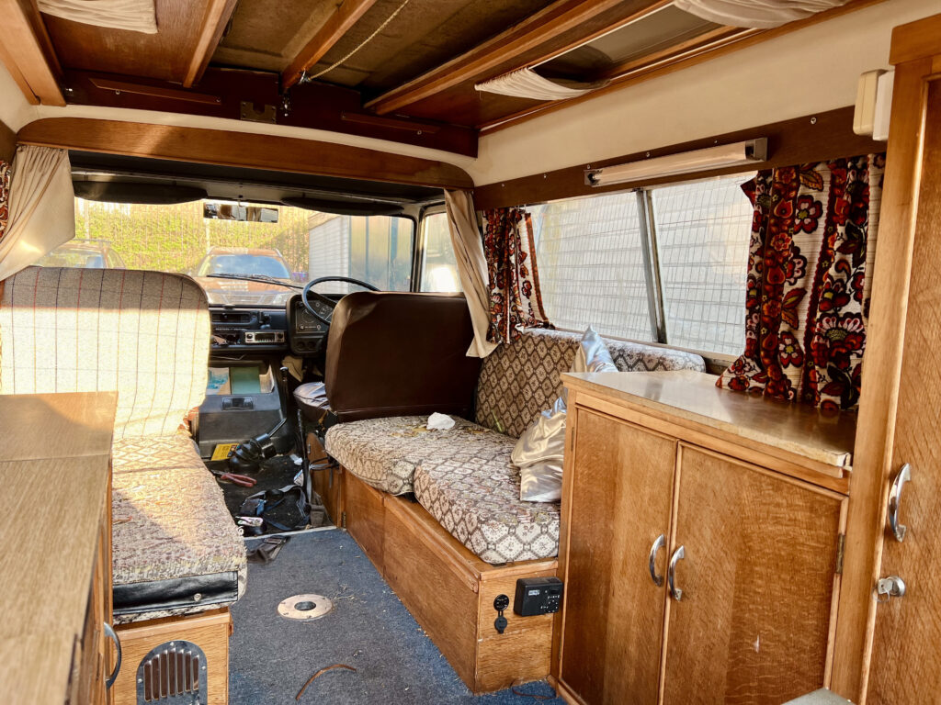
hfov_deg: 67.3
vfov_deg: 53.1
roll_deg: -1.2
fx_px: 707
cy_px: 352
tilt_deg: -5.2
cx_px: 470
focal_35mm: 26
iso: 50
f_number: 1.5
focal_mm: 5.7
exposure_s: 1/121
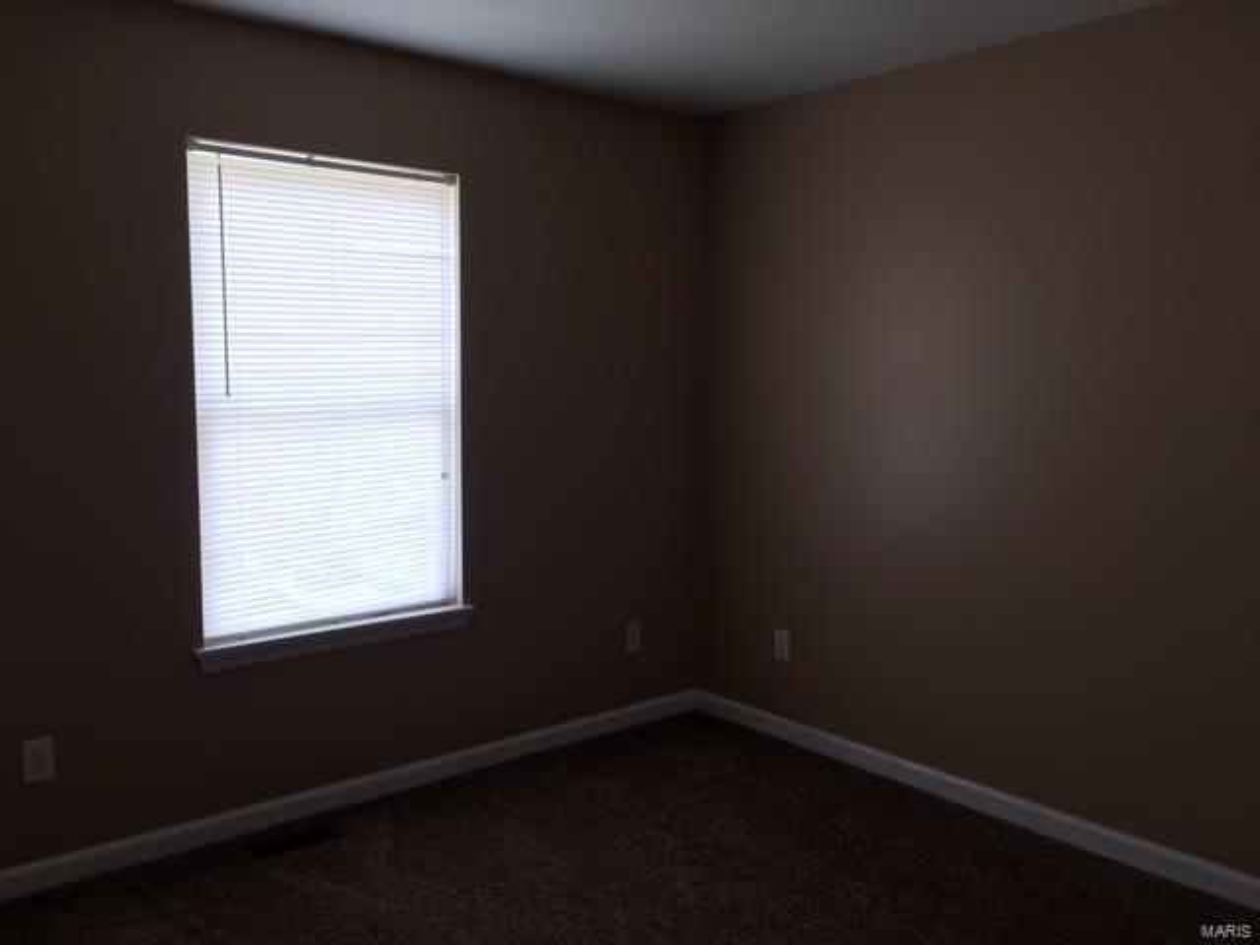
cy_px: 472
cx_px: 630
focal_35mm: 29
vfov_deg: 48.2
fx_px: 1056
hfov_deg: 61.7
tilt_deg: -6.1
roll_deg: -0.8
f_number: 2.2
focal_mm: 4.15
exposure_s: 1/60
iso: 25
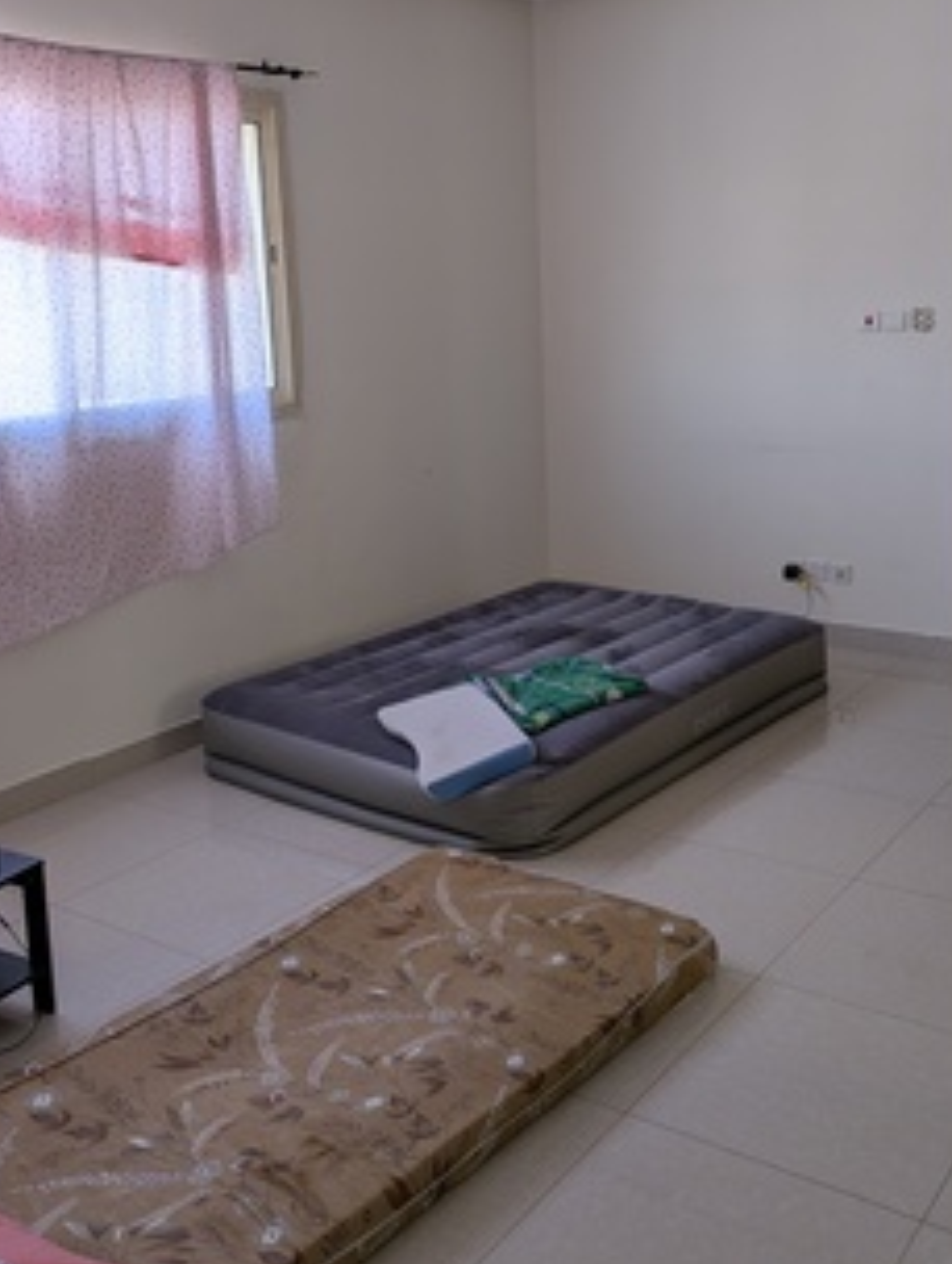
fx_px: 1316
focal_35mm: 36
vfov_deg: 50.8
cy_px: 474
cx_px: 580
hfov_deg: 39.6
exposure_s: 1/42.2
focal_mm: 6.9
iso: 22
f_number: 1.68
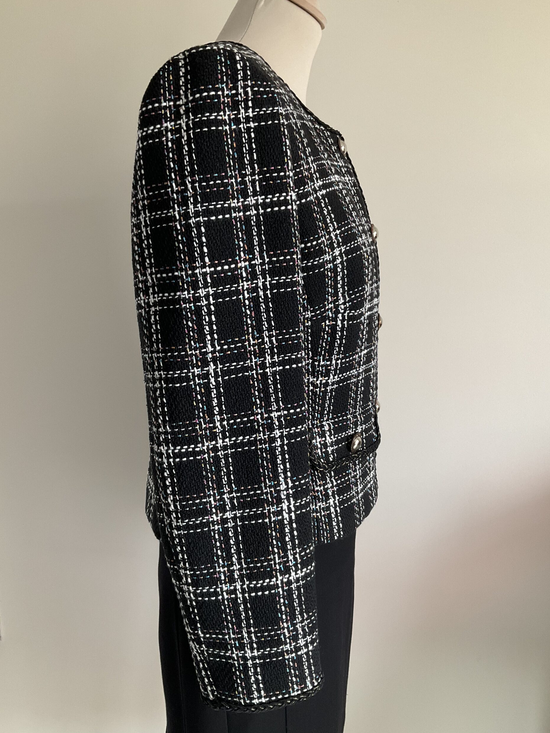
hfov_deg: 46.8
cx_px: 270
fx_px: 636
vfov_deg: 60.0
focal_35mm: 30
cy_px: 362
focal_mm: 3
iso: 80
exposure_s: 1/60
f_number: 1.8
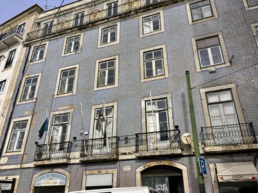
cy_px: 96
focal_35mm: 29
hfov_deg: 61.7
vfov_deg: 48.2
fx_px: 216
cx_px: 129
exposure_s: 1/1479
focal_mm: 4.15
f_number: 2.2
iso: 25
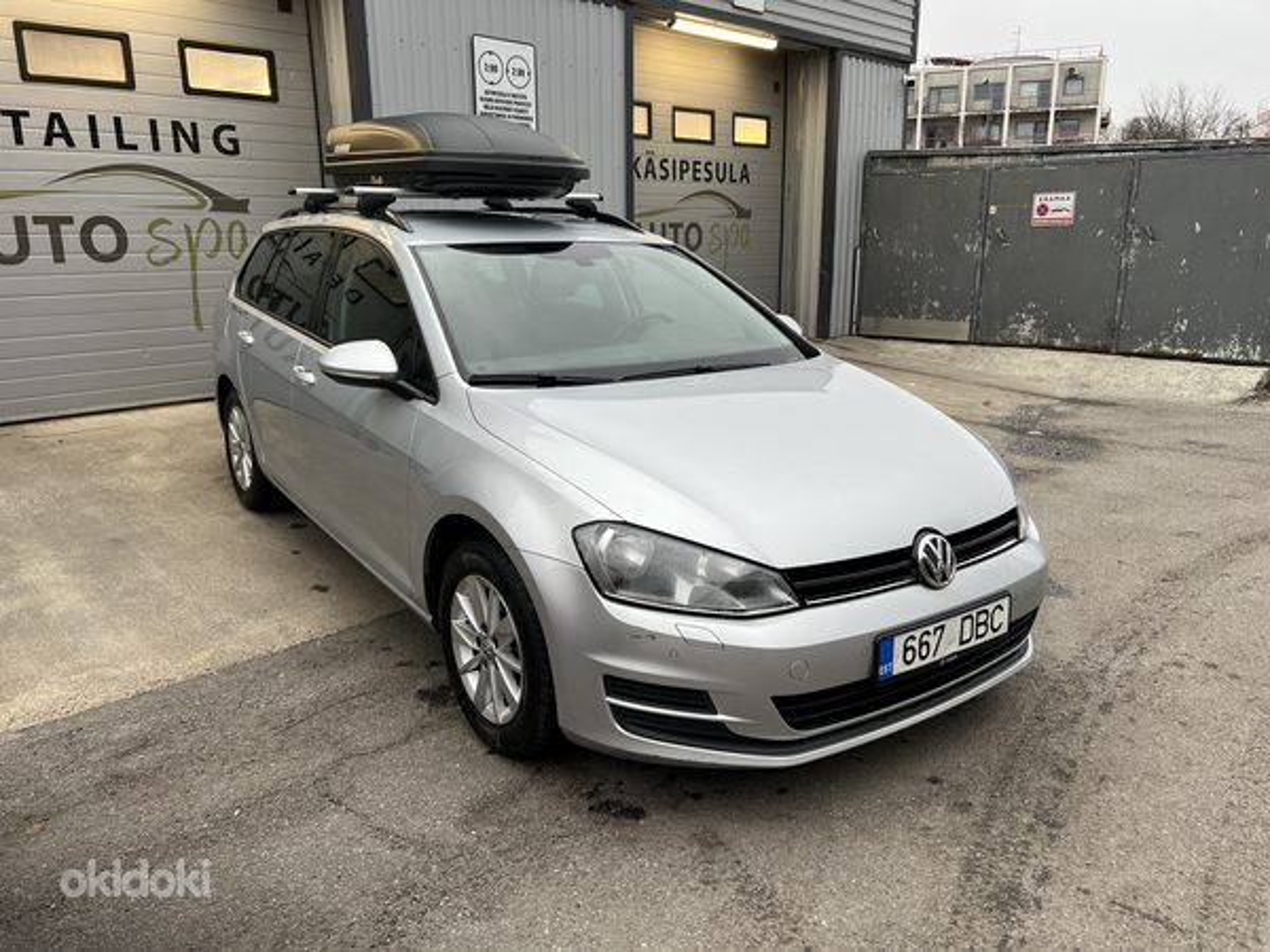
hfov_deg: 67.3
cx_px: 635
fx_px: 954
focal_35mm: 26
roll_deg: +0.7
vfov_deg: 53.1
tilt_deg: -13.7
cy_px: 476
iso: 40
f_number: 1.5
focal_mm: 5.7
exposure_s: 1/121
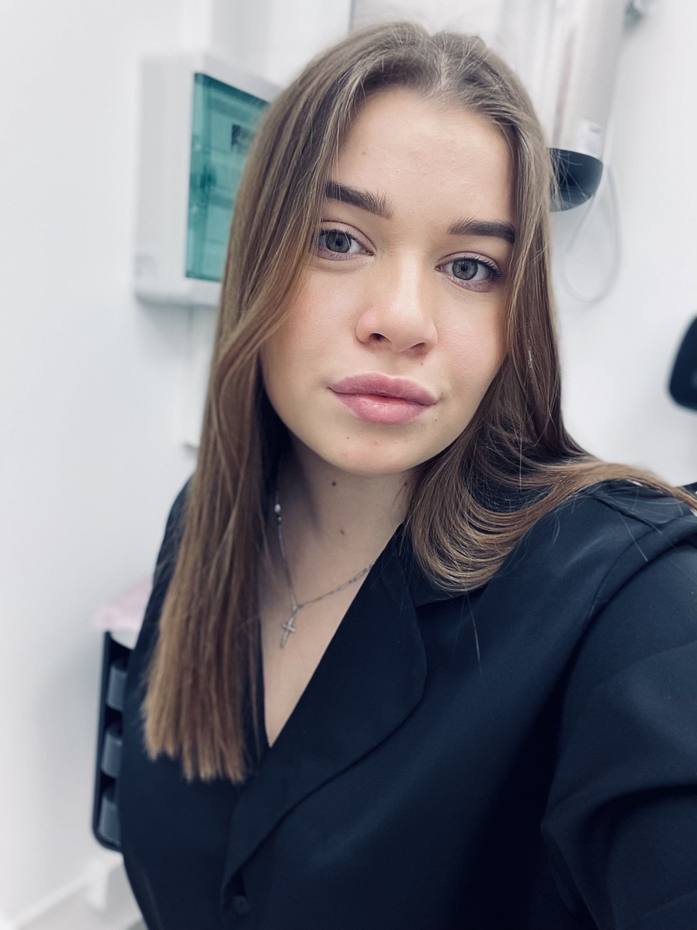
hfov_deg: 46.8
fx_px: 805
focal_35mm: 30
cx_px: 348
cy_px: 465
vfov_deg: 60.0
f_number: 2.2
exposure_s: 1/50
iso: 64
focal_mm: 2.71
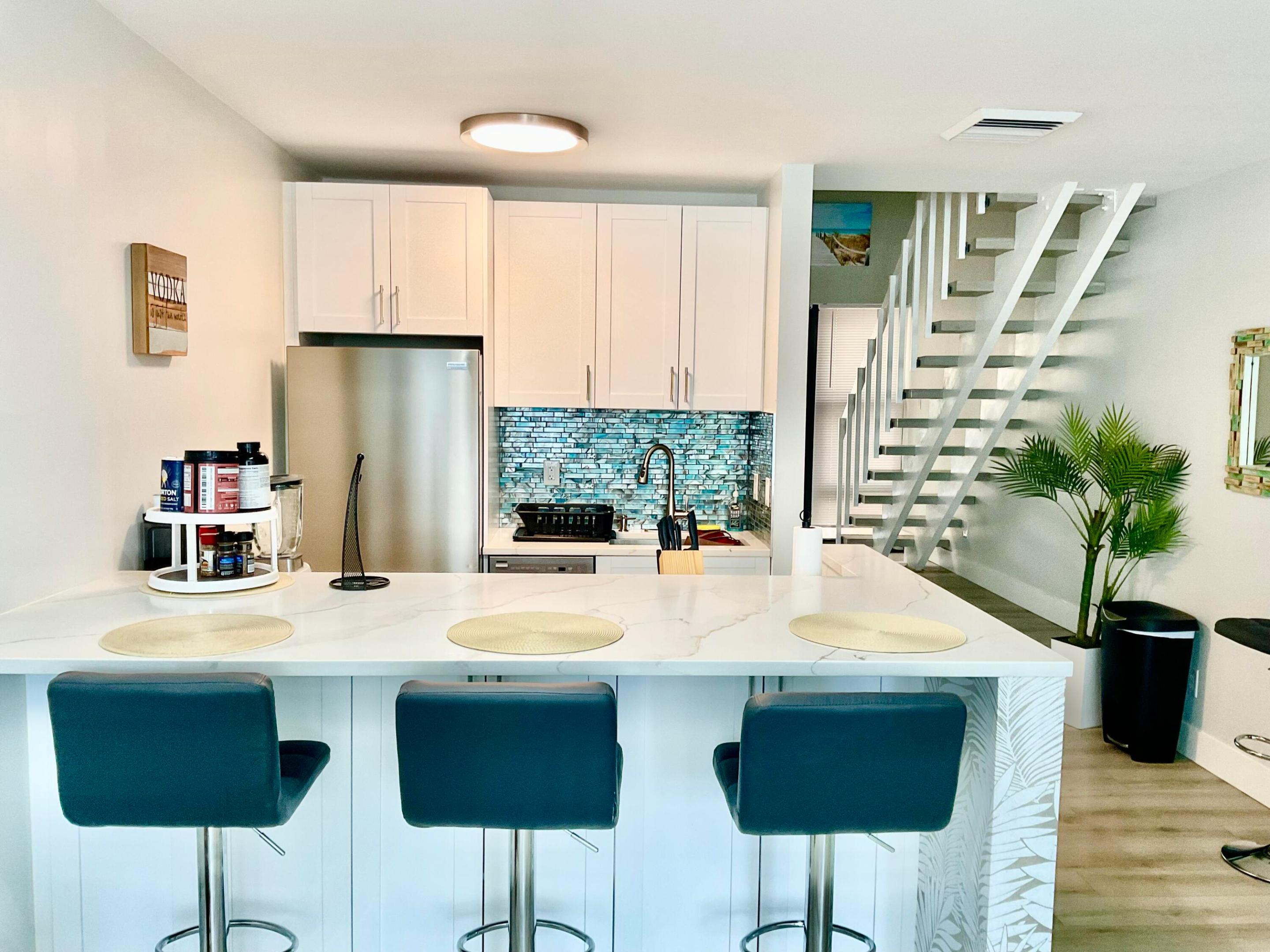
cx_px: 635
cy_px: 476
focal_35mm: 29
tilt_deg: -4.5
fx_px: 1064
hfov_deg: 61.7
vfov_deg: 48.2
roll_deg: -0.9
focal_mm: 3
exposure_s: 1/60
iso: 64
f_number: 1.8
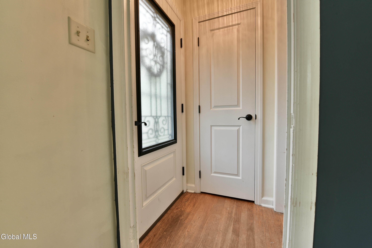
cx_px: 186
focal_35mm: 14
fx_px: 145
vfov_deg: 81.3
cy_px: 124
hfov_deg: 104.2
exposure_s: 1/50
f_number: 11
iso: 800
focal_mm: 14
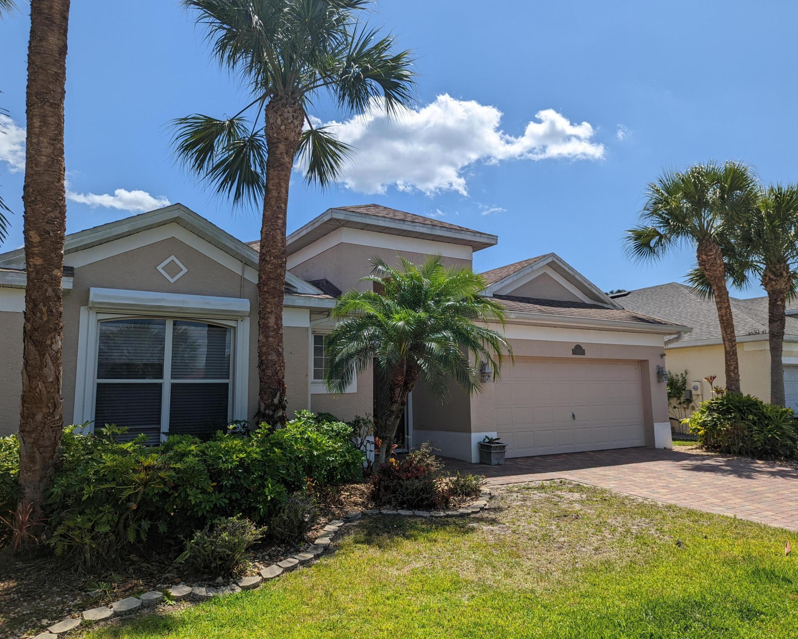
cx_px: 412
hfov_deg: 68.1
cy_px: 320
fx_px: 590
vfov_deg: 56.8
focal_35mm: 25
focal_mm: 6.81
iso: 40
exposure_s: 1/3145
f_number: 1.85
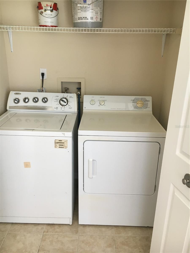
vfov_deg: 61.7
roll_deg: -1.7
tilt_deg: -18.7
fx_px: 212
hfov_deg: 48.2
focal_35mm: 29
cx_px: 95
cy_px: 126
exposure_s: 1/30
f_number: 2.2
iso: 64
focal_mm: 4.15
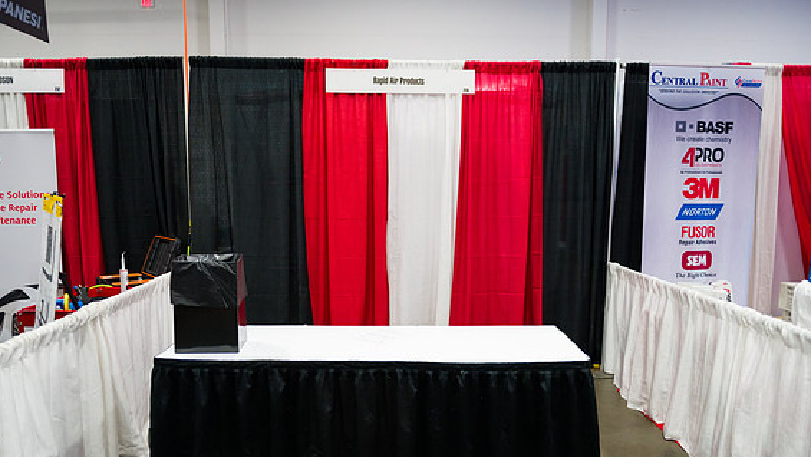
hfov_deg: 66.1
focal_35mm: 29
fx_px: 624
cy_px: 272
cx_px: 398
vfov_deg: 40.0
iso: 3200
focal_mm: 27
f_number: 3.2
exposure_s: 1/320
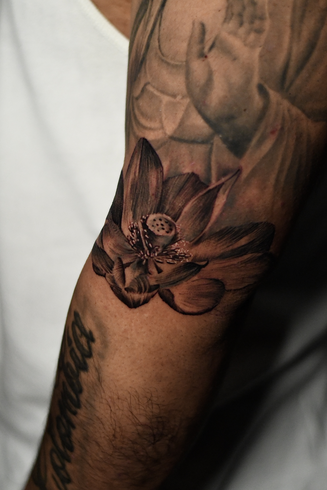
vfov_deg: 27.0
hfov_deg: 18.2
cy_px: 245
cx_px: 164
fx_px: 1022
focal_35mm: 75
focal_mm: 50
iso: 5000
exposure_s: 1/1250
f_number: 1.8
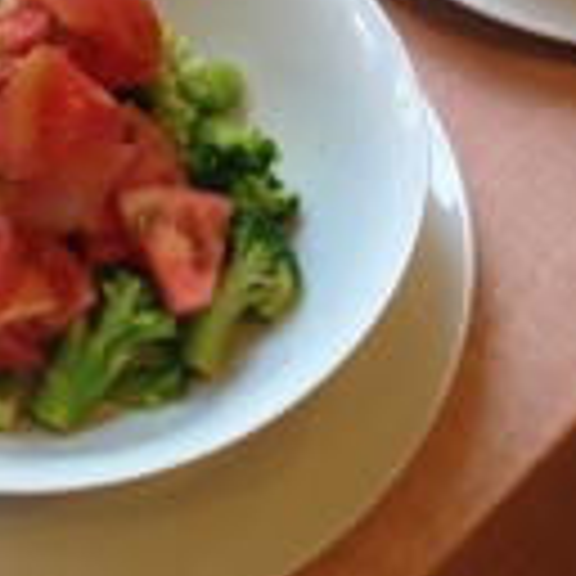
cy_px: -128
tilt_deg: -47.1
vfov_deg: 14.7
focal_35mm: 114
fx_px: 2146
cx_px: 328
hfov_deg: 15.3
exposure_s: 1/30
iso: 50
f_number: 2.4
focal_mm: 4.12
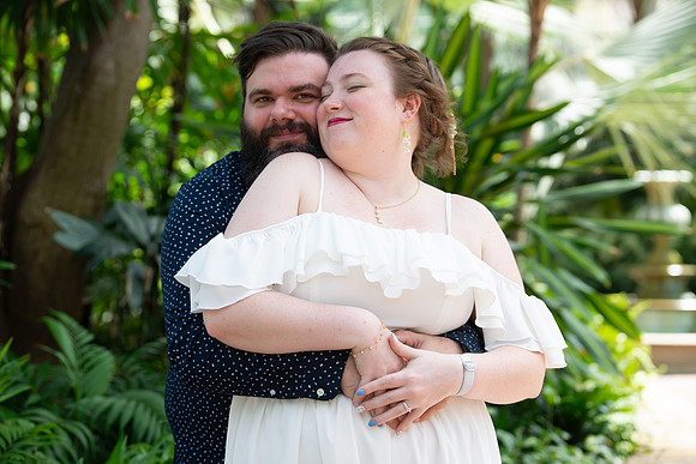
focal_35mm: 100
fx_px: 1934
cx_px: 348
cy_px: 232
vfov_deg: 13.7
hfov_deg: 20.4
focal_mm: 100
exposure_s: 1/250
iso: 500
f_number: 4.5
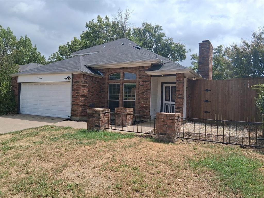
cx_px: 132
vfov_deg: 53.1
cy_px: 99
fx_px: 198
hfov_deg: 67.3
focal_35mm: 26
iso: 25
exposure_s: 1/1235
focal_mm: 3.98
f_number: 1.8
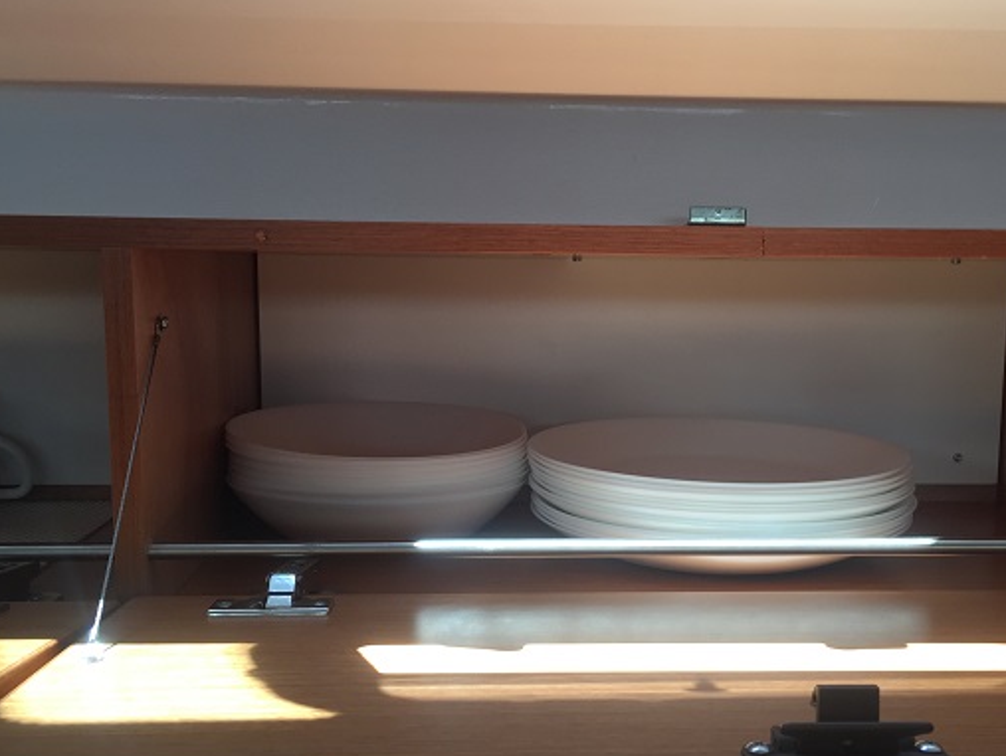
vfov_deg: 37.7
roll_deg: -1.1
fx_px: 1105
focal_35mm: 38
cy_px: 424
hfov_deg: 48.8
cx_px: 574
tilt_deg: -7.1
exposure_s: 1/100
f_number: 2.2
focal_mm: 4.15
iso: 32
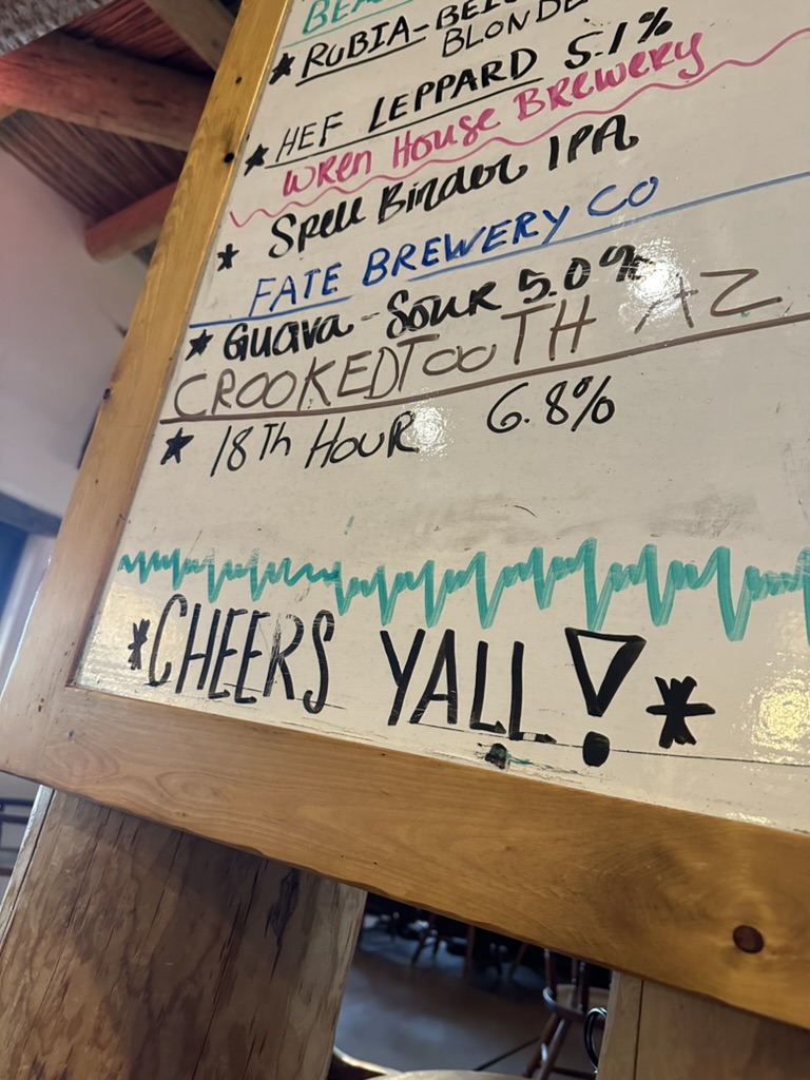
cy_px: 540
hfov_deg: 56.8
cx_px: 405
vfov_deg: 71.6
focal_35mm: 24
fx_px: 749
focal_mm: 6.86
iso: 640
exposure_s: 1/60
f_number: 1.78
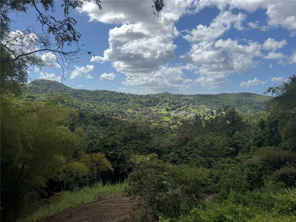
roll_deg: -0.7
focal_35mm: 24
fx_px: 205
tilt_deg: -2.5
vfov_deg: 56.8
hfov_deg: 71.6
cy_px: 111
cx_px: 148
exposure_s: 1/7092
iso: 80
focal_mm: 6.76
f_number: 1.78
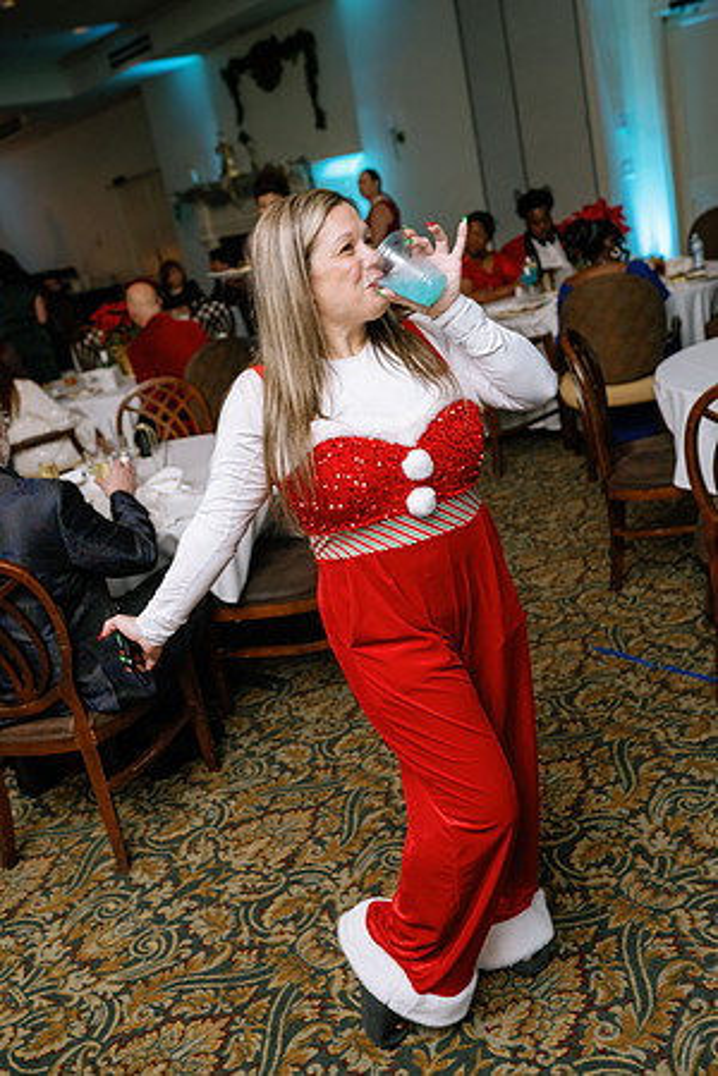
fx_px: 1047
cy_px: 538
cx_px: 359
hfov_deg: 37.9
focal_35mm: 35
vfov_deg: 54.4
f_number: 4
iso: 800
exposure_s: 1/100
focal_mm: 35
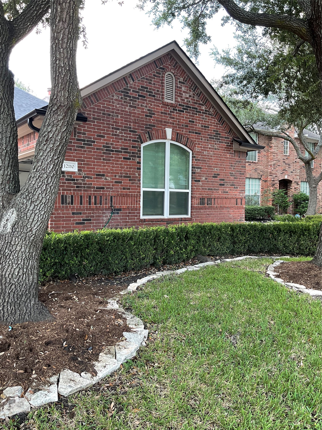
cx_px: 161
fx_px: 360
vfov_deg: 61.7
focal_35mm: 29
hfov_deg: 48.2
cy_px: 215
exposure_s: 1/120
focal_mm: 3
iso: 32
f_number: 1.8
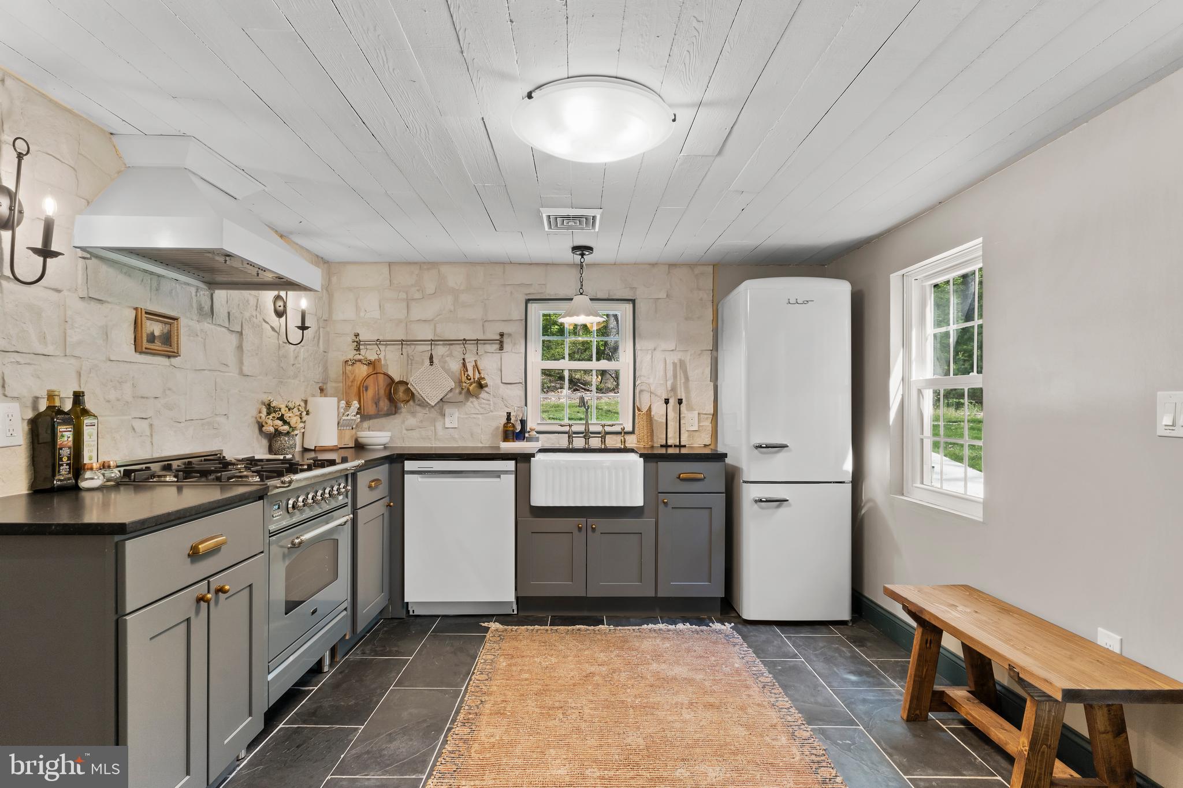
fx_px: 591
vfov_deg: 67.4
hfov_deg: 90.0
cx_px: 592
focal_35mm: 18
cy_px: 394
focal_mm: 18
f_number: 8
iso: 500
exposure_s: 1/8
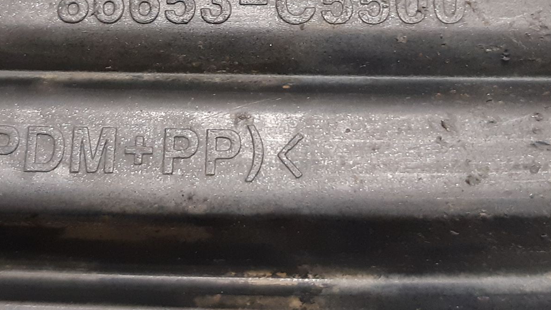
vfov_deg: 23.5
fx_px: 716
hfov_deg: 41.9
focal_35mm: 49
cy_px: 5
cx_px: 222
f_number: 1.7
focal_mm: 3.93
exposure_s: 1/50
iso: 320
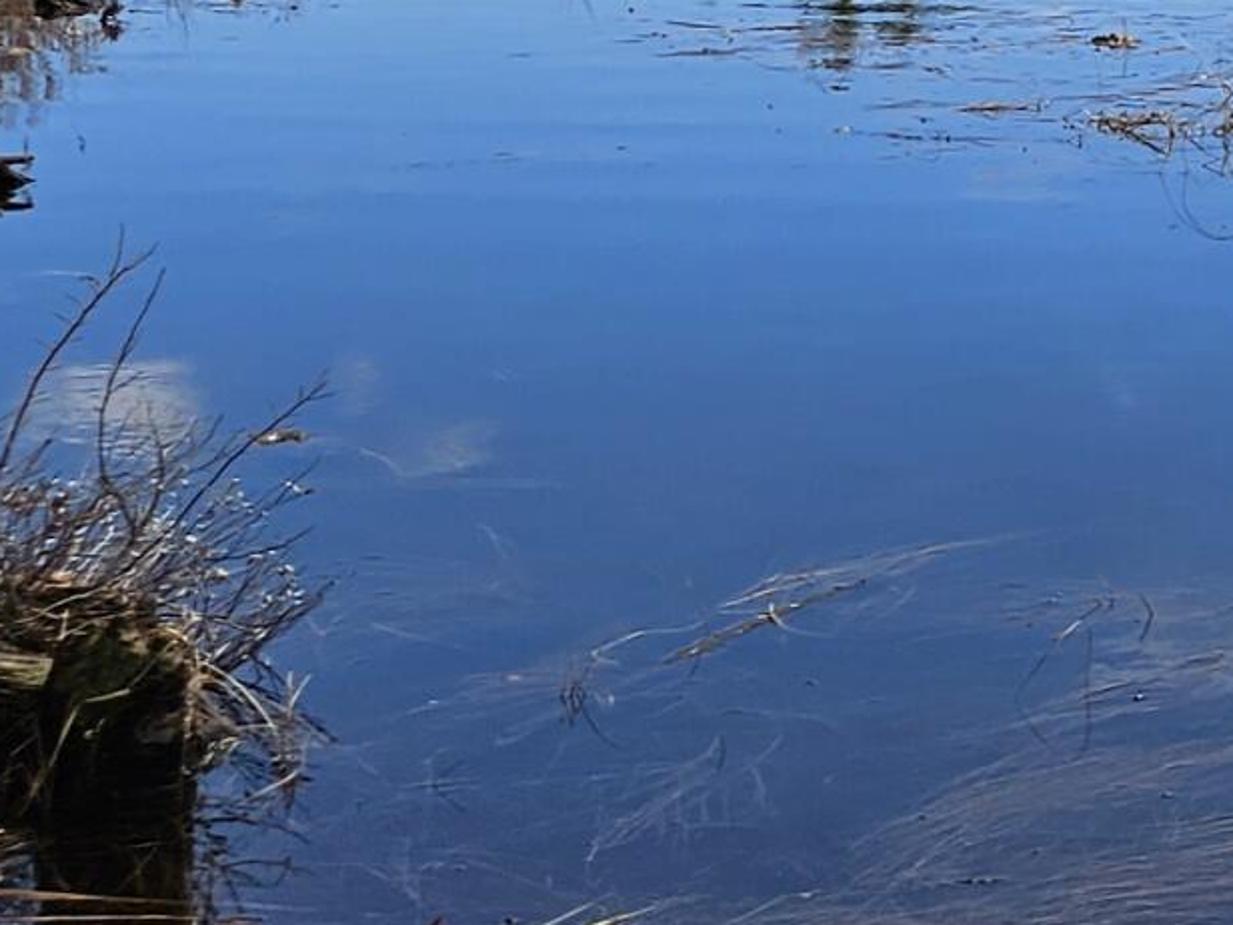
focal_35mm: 112
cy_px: -440
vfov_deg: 12.6
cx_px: 2304
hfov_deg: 15.0
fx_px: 3989
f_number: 1.8
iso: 25
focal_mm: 5.4
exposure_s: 1/2866
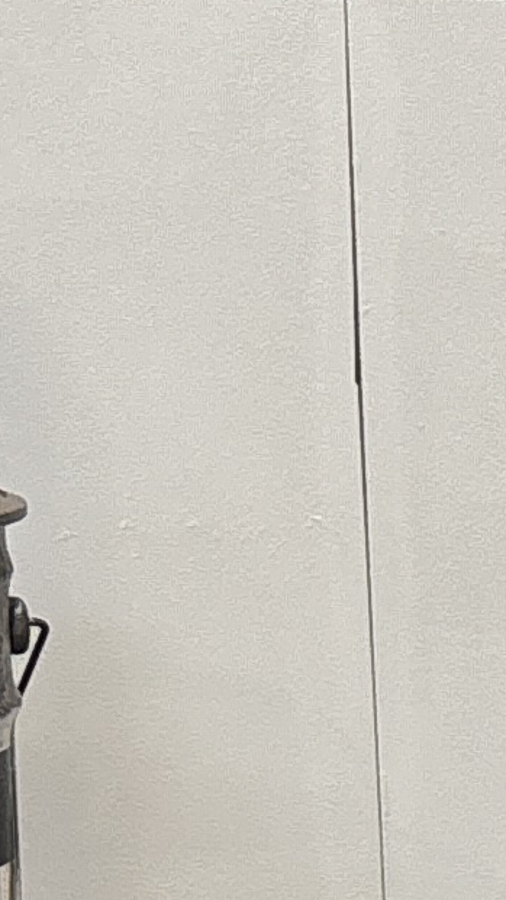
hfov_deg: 6.0
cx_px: 1676
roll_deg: -2.7
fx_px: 4392
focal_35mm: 184
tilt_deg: -14.3
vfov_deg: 11.3
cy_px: 1291
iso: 125
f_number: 1.6
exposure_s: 1/50
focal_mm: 5.96
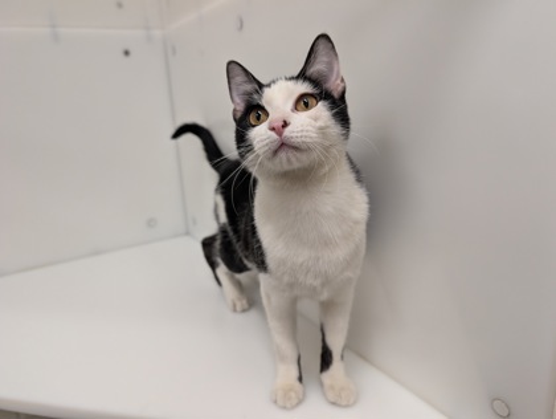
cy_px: 210
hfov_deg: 71.5
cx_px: 278
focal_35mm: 24
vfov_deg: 56.9
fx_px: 386
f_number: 1.68
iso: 437
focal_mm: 6.9
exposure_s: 1/471
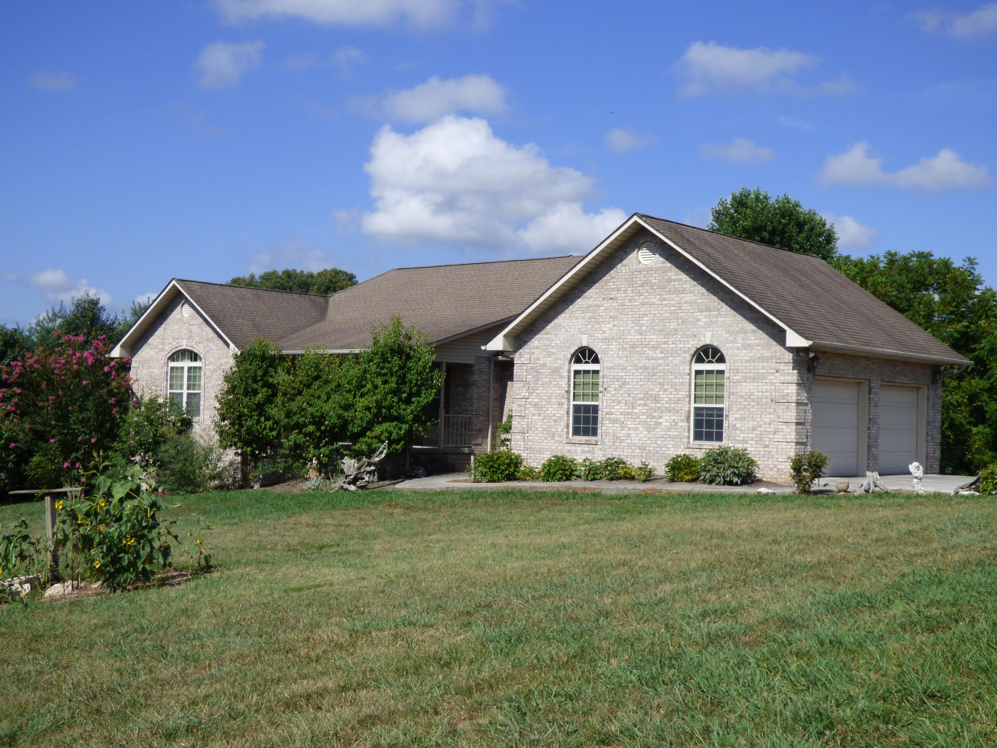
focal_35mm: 43
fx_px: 1238
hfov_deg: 43.9
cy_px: 374
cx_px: 498
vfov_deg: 33.6
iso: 100
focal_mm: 7.37
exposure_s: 1/1300
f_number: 3.6
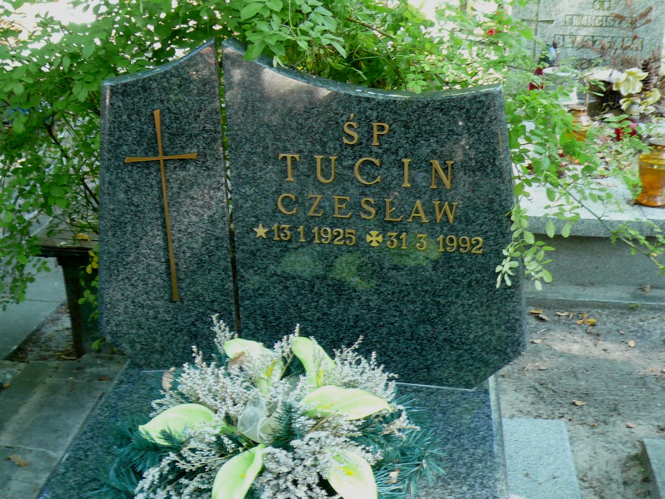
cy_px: 250
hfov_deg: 42.9
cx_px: 332
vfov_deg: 32.9
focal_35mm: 44
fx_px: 845
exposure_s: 1/15
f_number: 2.8
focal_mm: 4.7
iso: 100
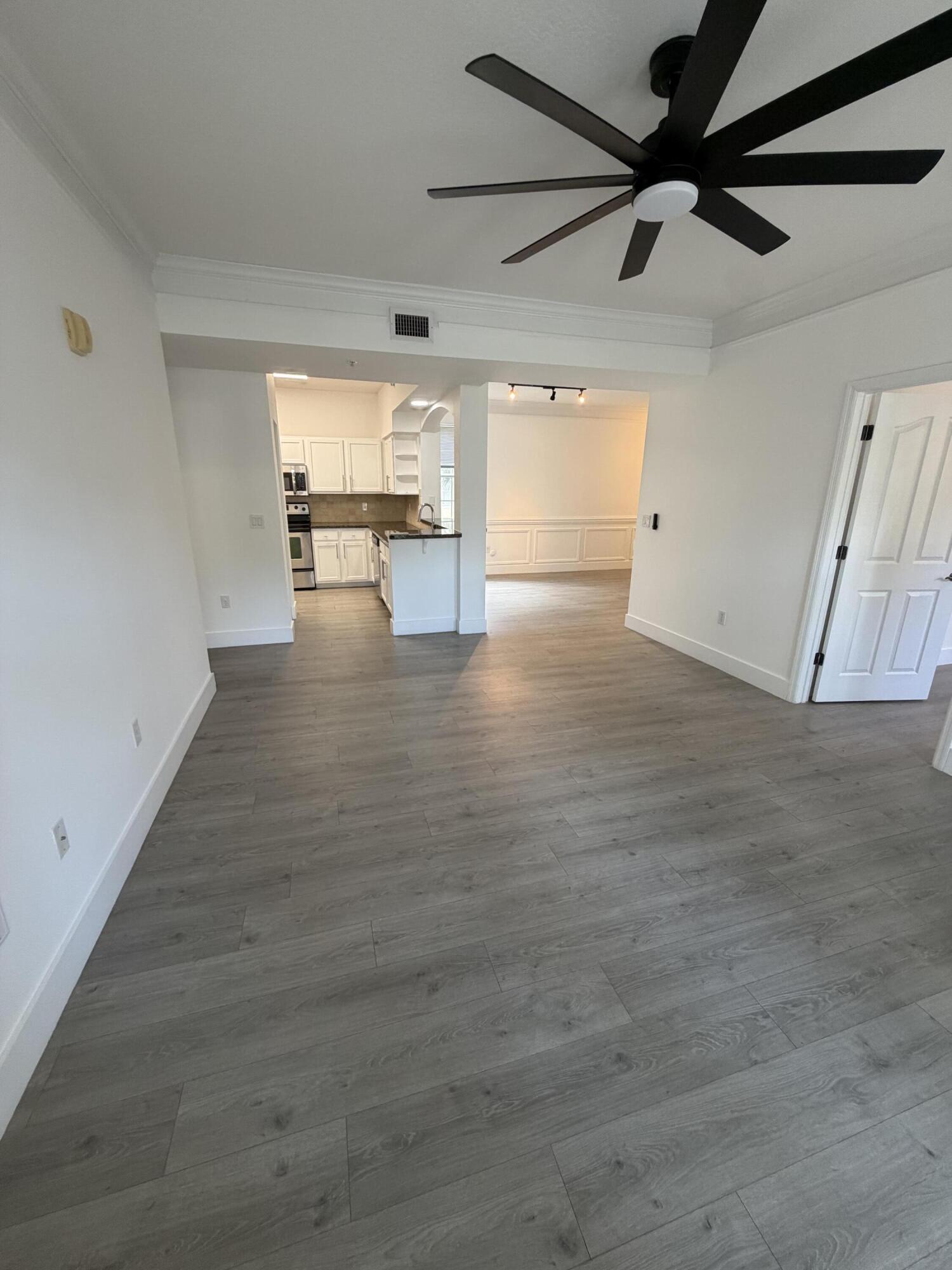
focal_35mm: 14
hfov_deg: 85.7
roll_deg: -0.3
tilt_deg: -15.3
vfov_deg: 102.1
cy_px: 635
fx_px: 513
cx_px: 476
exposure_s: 1/60
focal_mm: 2.22
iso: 160
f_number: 2.2
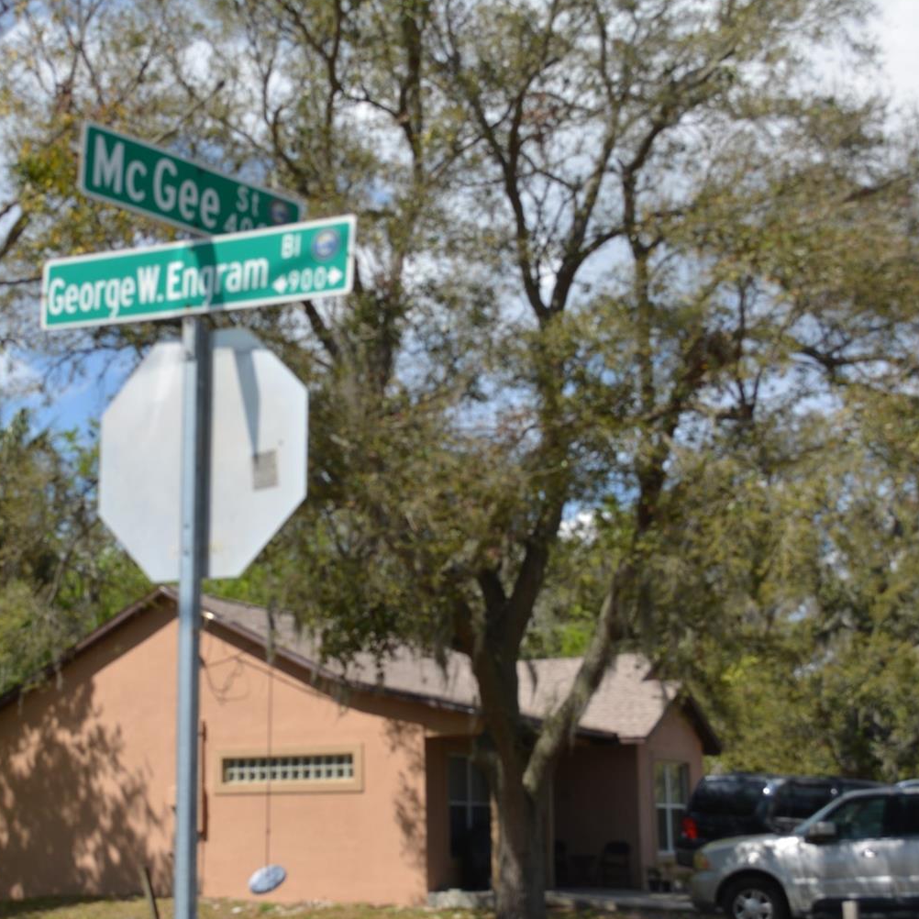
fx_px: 1712
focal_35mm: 57
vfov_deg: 30.0
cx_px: 326
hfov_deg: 29.9
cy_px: 476
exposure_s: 1/250
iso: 110
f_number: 8
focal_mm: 28
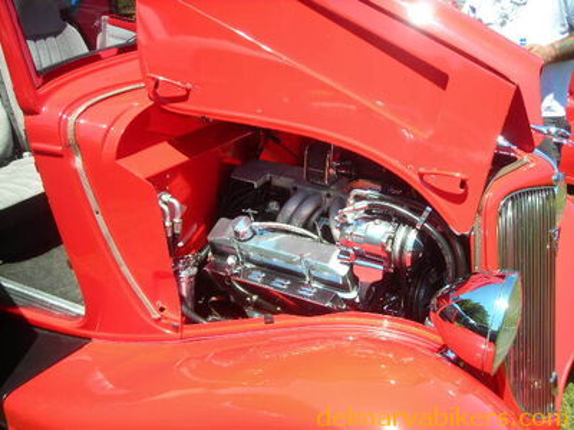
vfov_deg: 37.7
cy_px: 215
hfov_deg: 49.0
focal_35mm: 38
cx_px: 287
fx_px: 630
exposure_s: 1/257
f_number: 3.2
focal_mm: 6.3
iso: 50
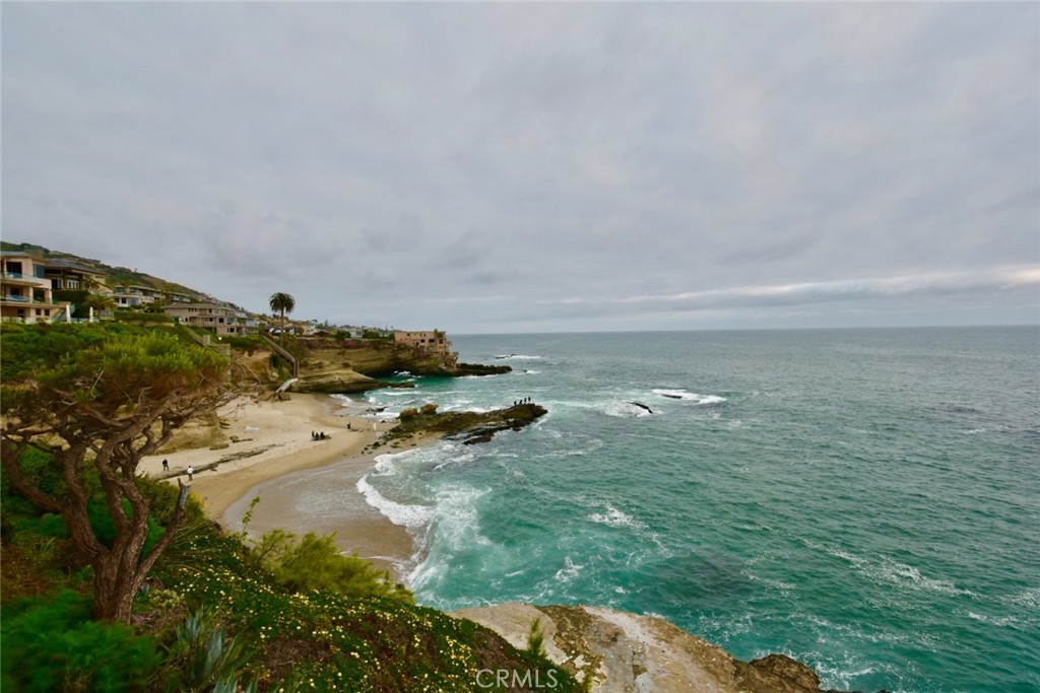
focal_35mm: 15
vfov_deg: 77.3
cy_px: 346
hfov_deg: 100.4
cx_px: 520
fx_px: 433
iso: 250
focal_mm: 10
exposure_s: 1/200
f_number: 5.6
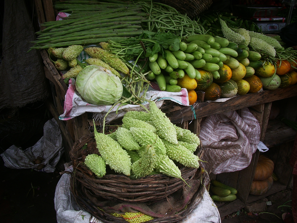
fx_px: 300
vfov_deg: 40.7
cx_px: 148
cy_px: 112
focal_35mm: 35
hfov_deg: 52.6
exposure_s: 1/100
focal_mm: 5.8
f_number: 4.3
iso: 50
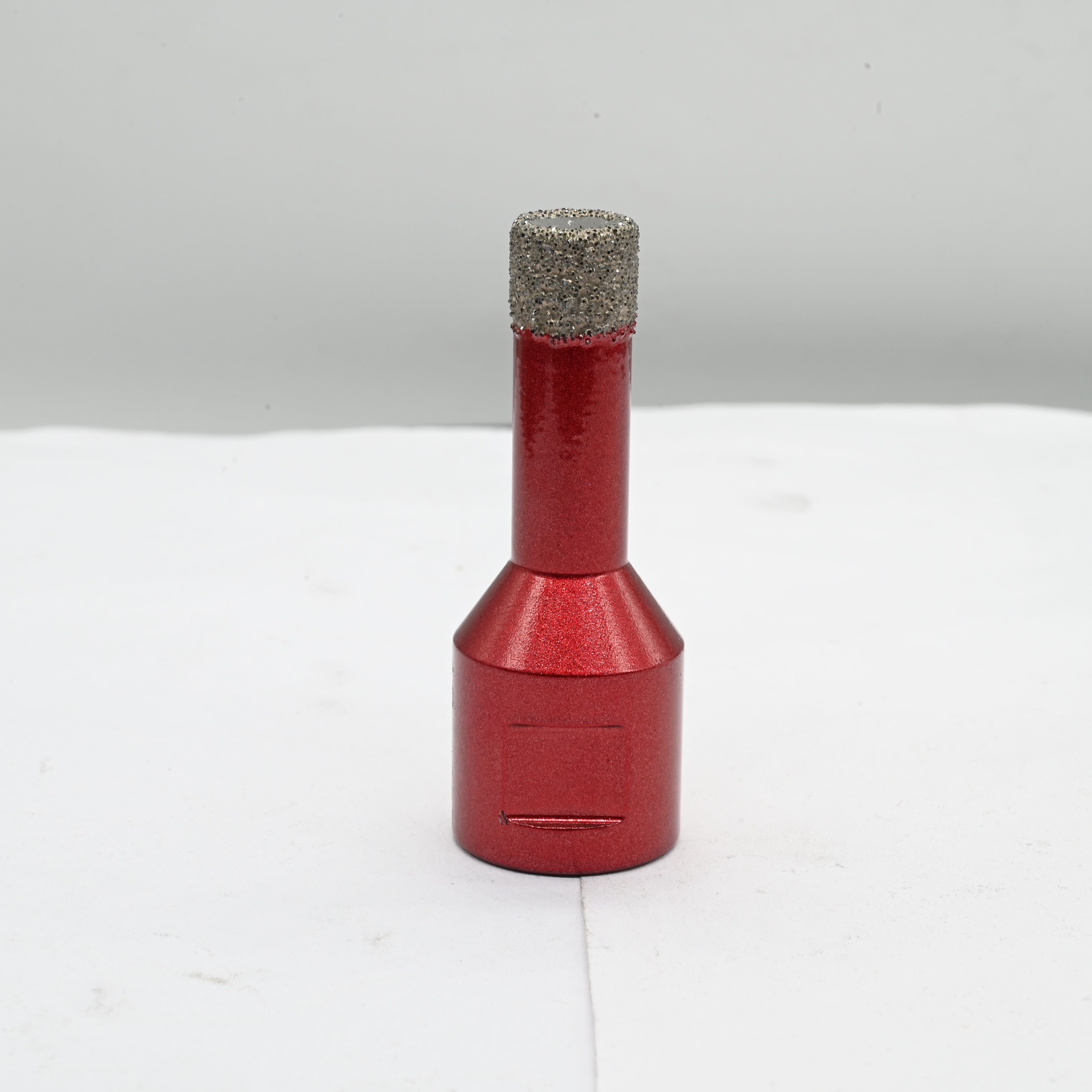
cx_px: 588
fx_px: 3212
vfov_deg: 19.3
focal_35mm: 90
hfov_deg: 19.3
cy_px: 548
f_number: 22
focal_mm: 70
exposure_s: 1/20
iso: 320
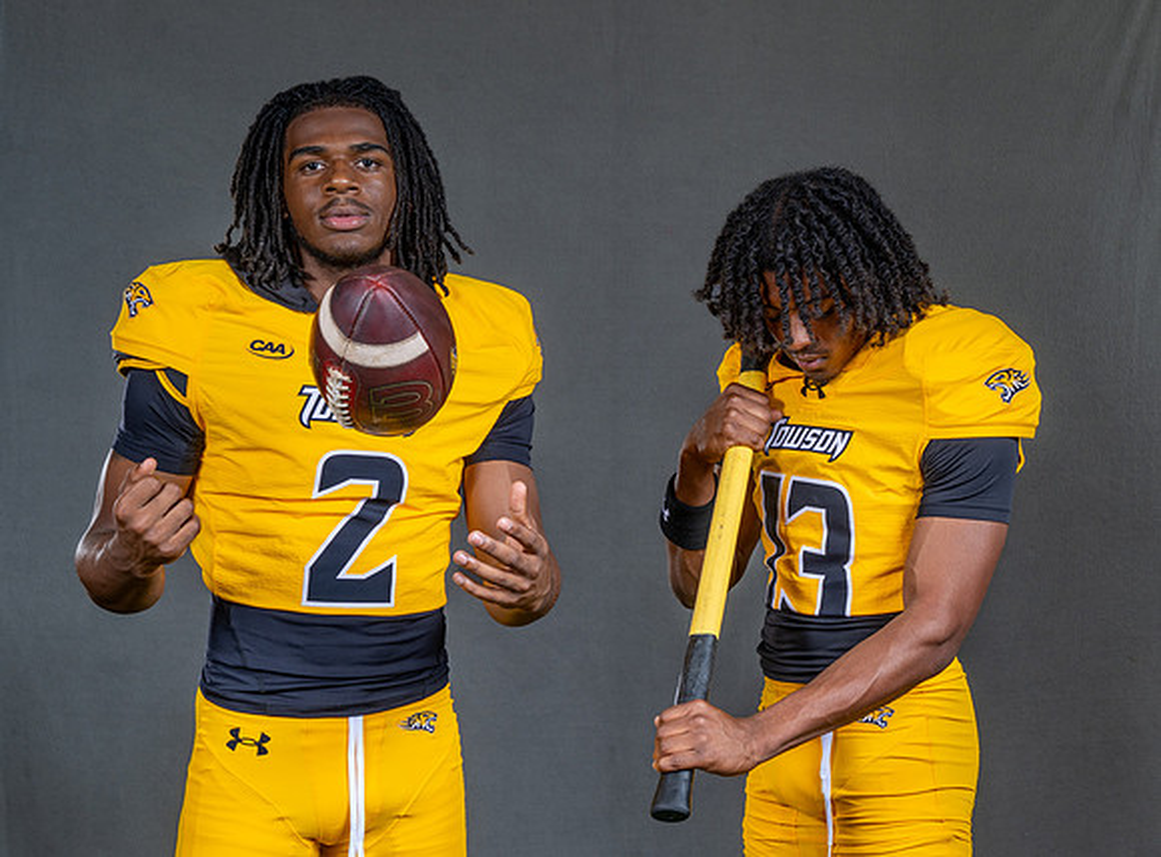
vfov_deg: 19.8
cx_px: 857
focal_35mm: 74
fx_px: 2457
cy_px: 398
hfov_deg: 26.3
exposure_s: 1/200
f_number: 8
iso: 100
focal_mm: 48
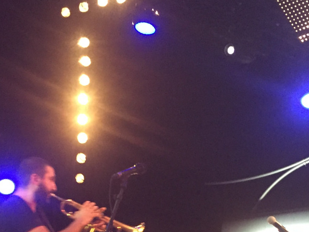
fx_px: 706
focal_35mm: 79
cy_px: 278
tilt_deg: +6.1
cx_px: 108
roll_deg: -0.3
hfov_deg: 24.6
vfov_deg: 17.8
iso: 250
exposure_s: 1/33
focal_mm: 4.15
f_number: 2.2
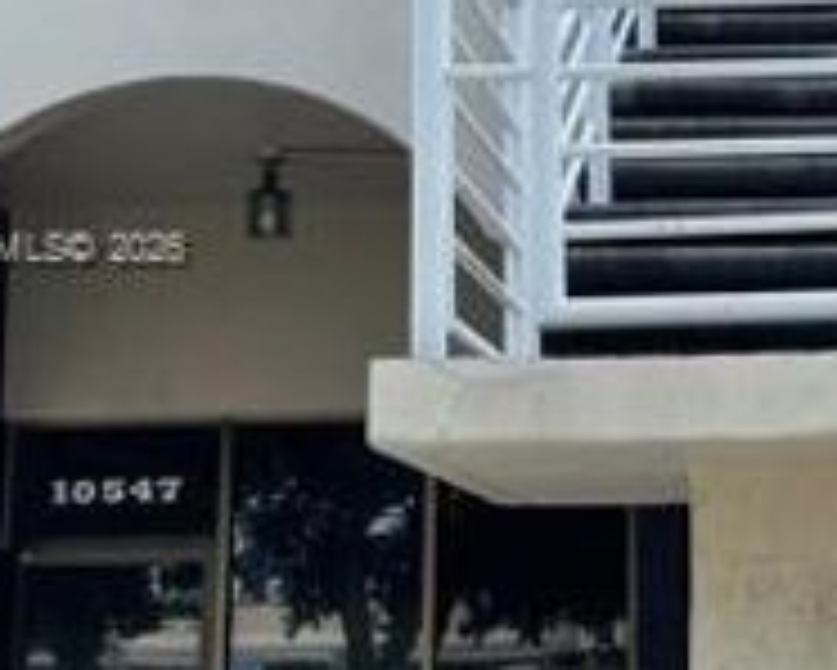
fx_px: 2255
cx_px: 842
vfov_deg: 16.9
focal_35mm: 91
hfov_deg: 20.3
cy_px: 250
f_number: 1.6
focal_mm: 4.2
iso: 32
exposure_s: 1/903
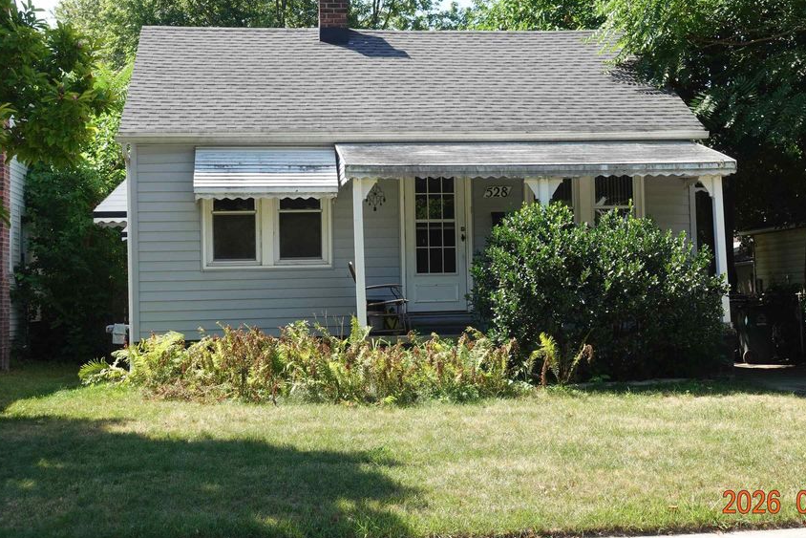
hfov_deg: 35.0
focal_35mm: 57
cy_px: 242
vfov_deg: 23.8
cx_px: 445
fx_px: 1276
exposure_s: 1/160
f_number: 5.6
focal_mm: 17.59
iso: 125
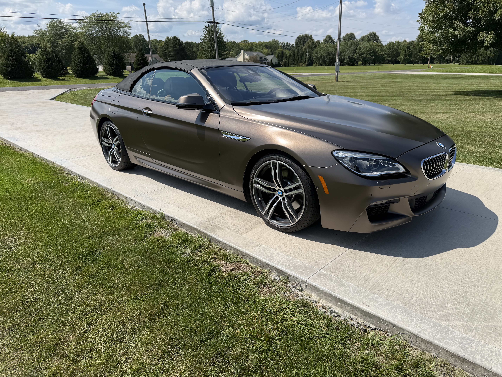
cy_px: 188
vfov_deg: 56.8
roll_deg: +0.1
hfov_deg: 71.6
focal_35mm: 24
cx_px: 251
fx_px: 348
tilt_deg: -18.7
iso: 80
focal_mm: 6.76
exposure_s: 1/6173
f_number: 1.78
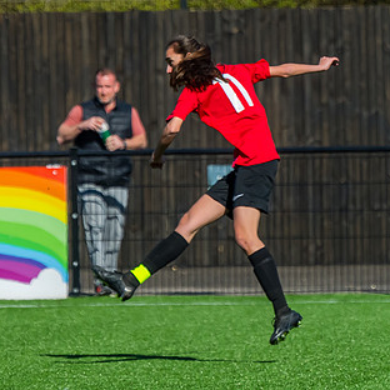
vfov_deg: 2.5
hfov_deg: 2.5
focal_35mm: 690
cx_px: 204
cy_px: 221
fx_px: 8795
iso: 400
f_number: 5
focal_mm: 220
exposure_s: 1/4000
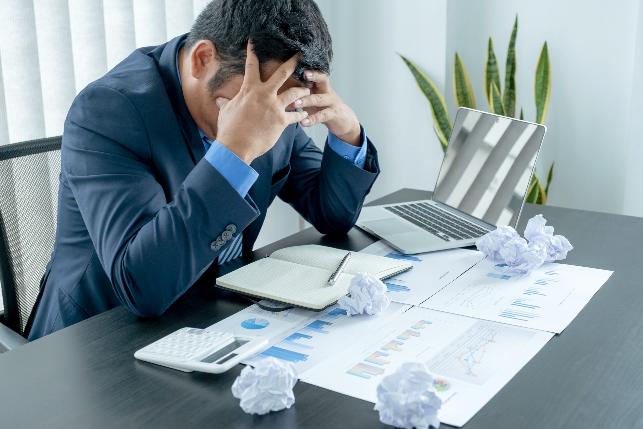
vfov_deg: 30.5
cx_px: 322
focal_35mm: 44
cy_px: 214
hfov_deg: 44.5
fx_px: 786
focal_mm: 29.2
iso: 250
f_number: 3.6
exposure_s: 1/60
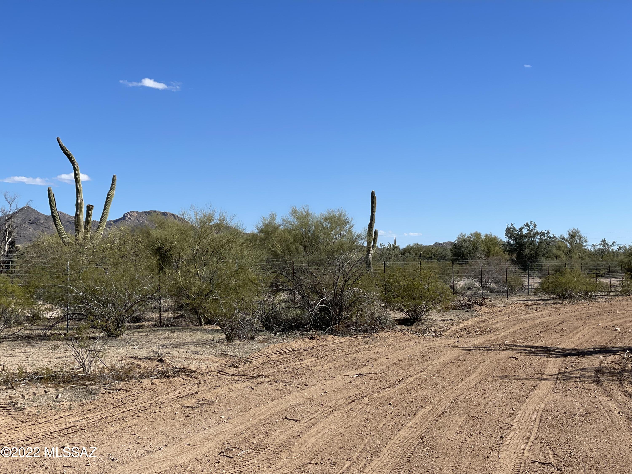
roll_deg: +1.4
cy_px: 237
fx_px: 949
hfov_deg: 36.8
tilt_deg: +3.6
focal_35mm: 52
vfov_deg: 28.0
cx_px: 316
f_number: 2
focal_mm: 6
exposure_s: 1/2660
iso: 32
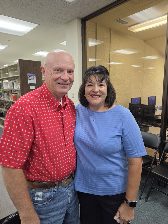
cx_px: 86
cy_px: 109
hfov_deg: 56.8
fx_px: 155
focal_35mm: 24
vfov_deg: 71.6
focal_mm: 5.4
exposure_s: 1/120
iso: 250
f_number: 1.8
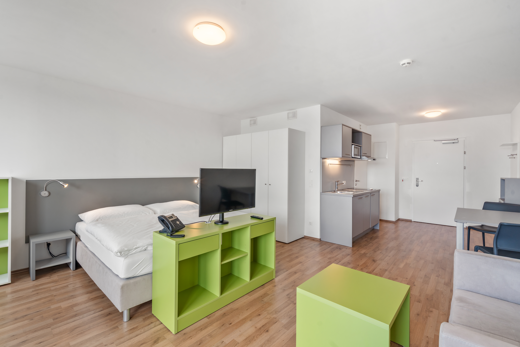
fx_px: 217
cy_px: 174
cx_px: 260
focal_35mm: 15
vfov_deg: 77.3
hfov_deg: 100.4
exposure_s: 1/10
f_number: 8
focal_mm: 15
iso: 200
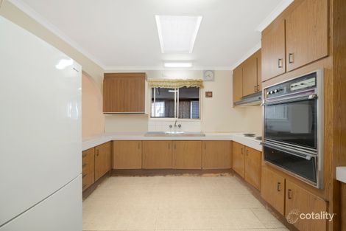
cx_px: 173
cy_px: 116
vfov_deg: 90.0
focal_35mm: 12
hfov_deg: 112.6
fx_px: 115
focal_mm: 12
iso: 200
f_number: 7.1
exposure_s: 1/5
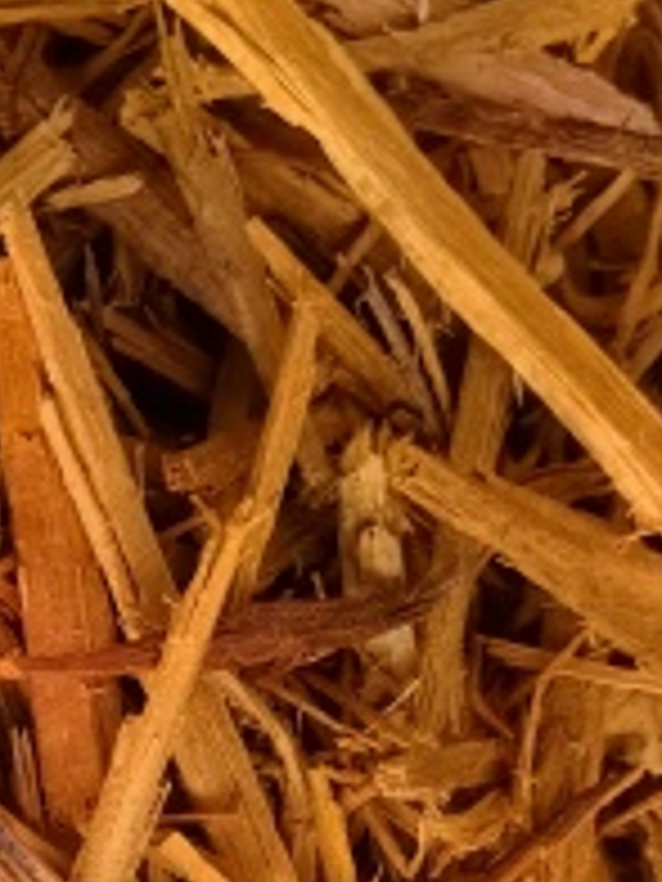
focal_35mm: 110
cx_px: -180
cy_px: 1296
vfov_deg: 16.4
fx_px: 2805
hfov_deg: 13.0
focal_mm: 5.75
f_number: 4
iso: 1000
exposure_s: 1/100
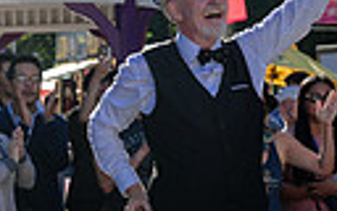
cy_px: 91
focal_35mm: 164
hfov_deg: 12.5
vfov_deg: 8.0
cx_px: -68
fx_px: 1506
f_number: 4
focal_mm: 33.5
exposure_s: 1/320
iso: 64
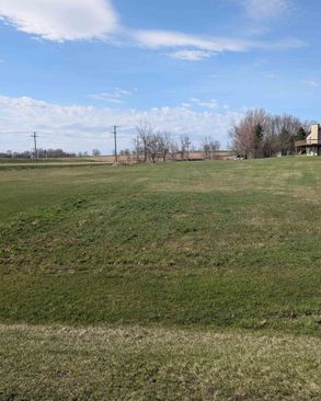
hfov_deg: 45.4
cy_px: 199
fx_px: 380
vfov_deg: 55.6
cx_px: 204
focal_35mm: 32
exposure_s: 1/999
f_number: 1.68
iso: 22
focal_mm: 6.9
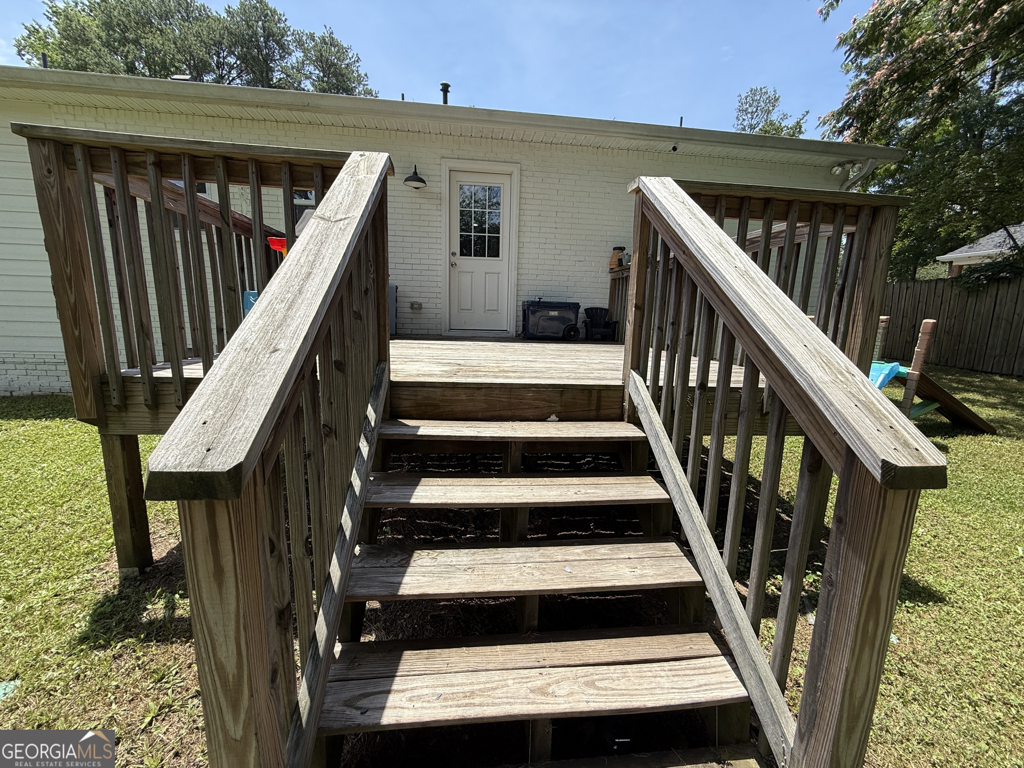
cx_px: 512
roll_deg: -1.4
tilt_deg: -9.4
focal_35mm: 14
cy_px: 384
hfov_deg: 102.1
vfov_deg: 85.7
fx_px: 414
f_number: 2.2
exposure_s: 1/1087
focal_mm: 2.22
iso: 50
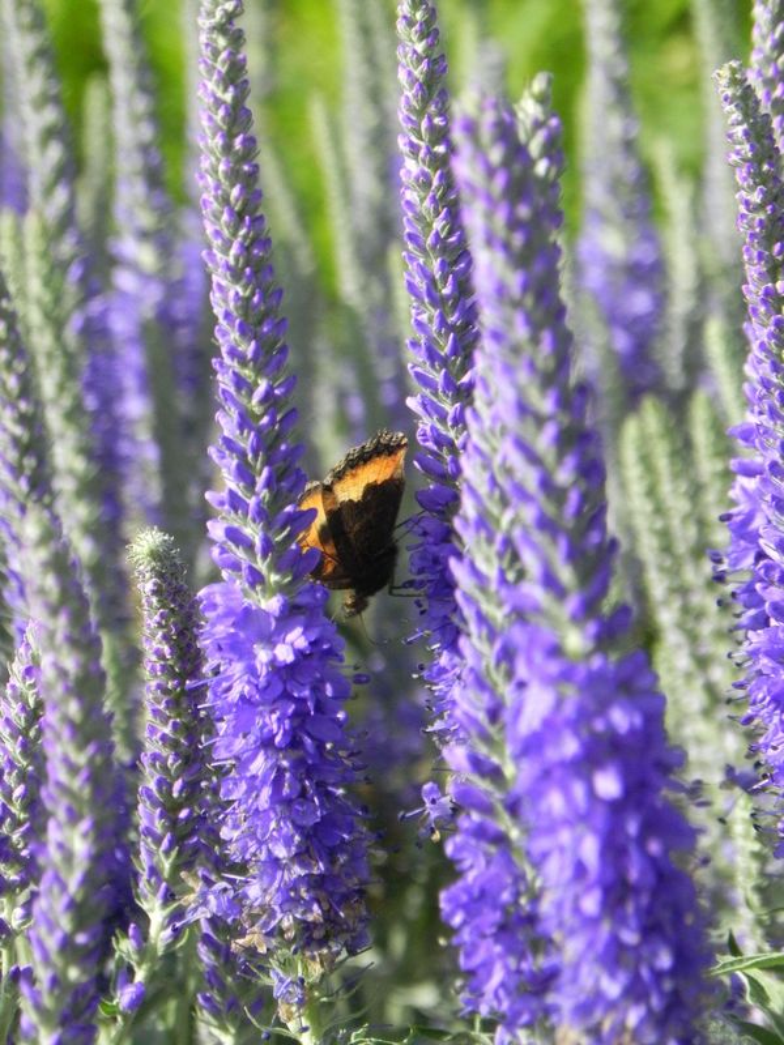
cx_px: 392
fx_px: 6402
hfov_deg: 7.0
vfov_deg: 9.3
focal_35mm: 212
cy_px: 522
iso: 524
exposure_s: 1/2000
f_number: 4.5
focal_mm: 37.7
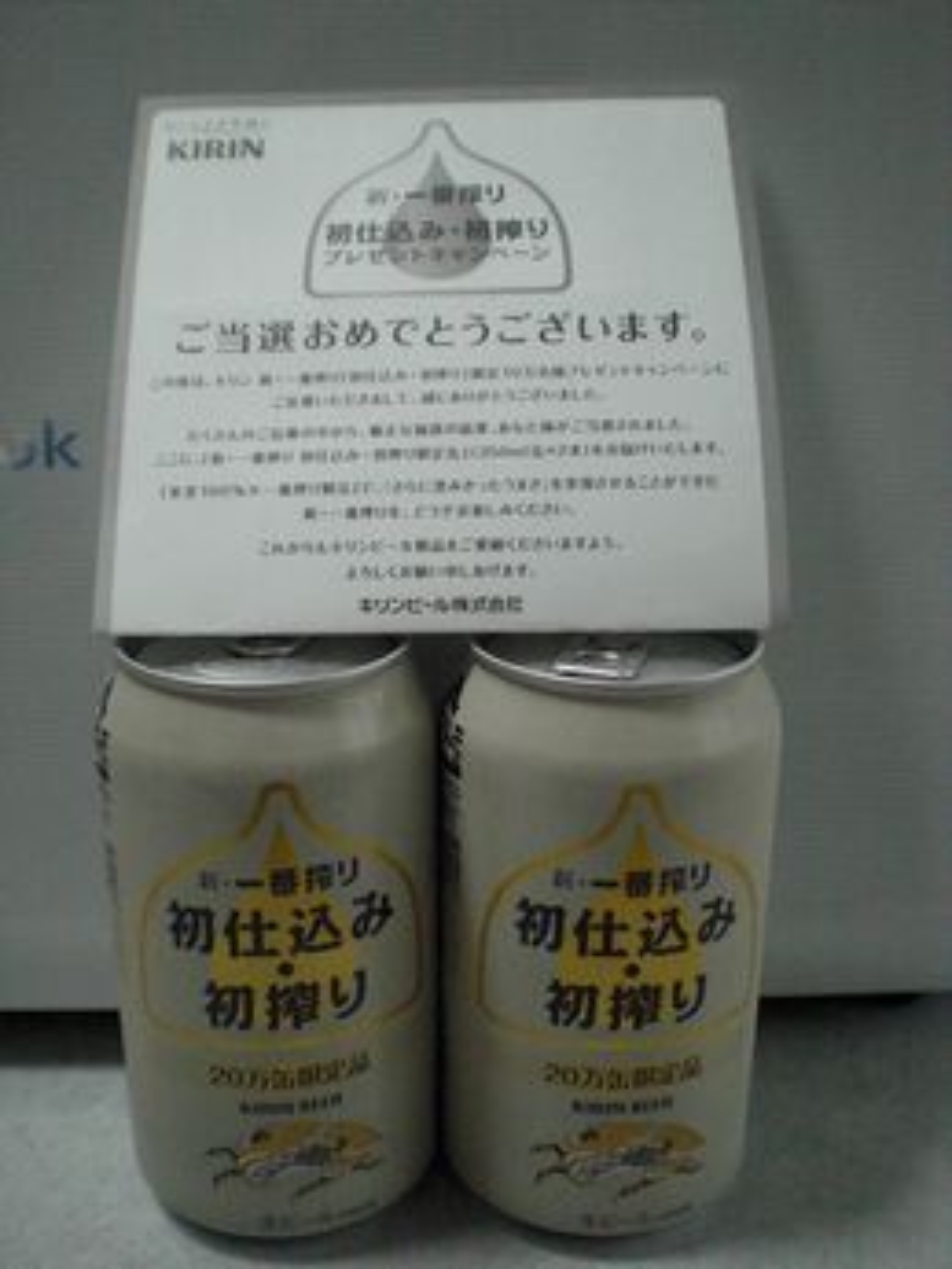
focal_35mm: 38
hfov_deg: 37.7
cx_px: 476
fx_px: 1393
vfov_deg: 49.0
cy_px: 634
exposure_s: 1/80
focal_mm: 6.3
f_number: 3.1
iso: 800
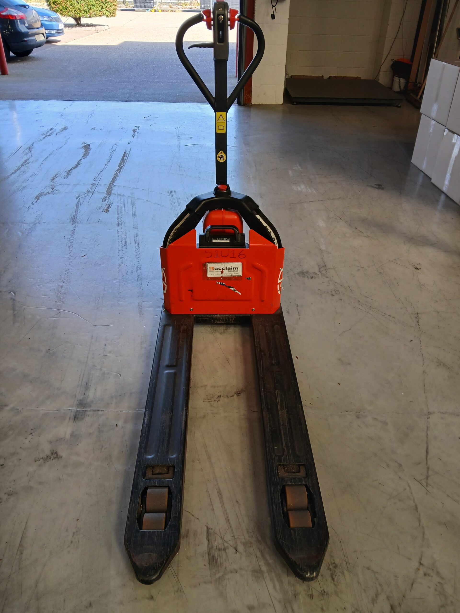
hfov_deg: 53.1
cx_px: 230
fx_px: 461
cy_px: 306
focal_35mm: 26
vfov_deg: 67.3
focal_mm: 3.98
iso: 40
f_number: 1.8
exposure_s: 1/100
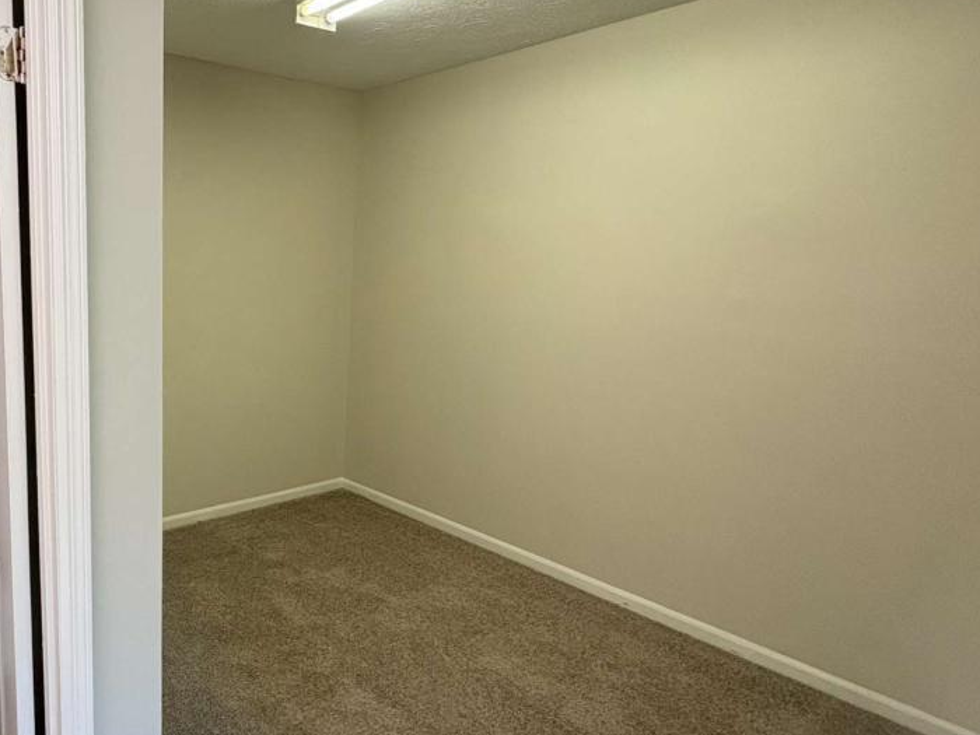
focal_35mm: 24
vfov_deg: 56.8
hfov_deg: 66.5
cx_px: 230
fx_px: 679
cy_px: 367
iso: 160
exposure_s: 1/60
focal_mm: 2.22
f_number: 2.2
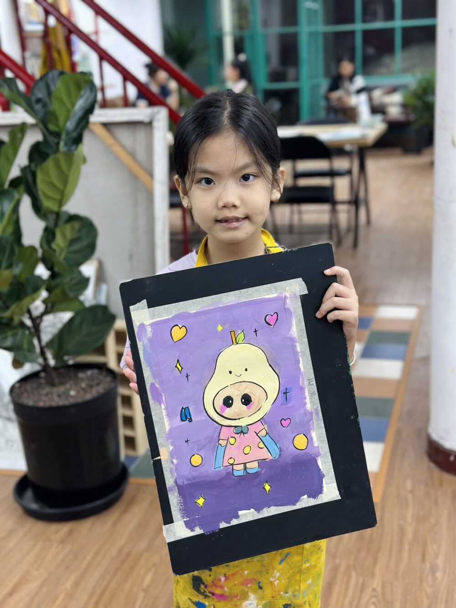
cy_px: 304
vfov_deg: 39.7
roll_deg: +3.6
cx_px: 228
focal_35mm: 48
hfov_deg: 30.3
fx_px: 843
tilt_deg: -16.7
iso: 80
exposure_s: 1/100
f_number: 1.78
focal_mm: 6.86
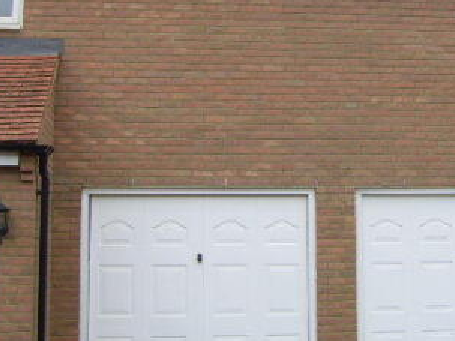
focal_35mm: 73
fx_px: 959
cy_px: 98
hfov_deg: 26.6
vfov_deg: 20.0
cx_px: 276
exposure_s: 1/80
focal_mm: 7.8
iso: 50
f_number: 5.7
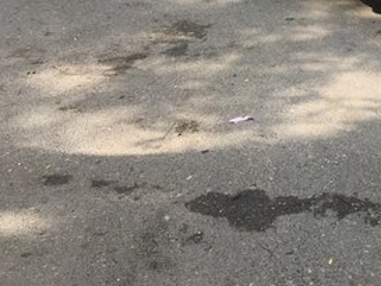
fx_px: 771
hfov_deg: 26.2
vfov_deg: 19.9
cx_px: 387
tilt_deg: -15.0
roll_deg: +0.3
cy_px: -45
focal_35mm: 70
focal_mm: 4.15
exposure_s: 1/124
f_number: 2.2
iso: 25
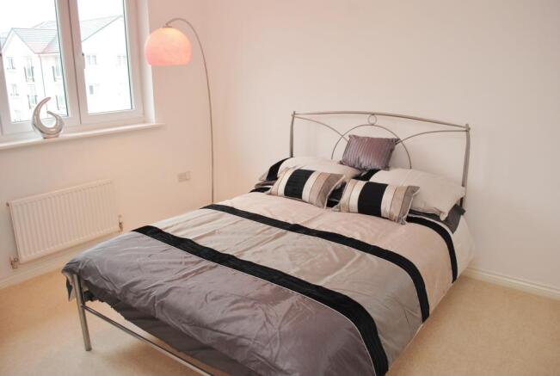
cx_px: 280
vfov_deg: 48.1
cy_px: 188
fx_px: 421
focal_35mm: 27
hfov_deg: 67.3
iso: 200
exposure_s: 1/60
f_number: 4
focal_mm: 18
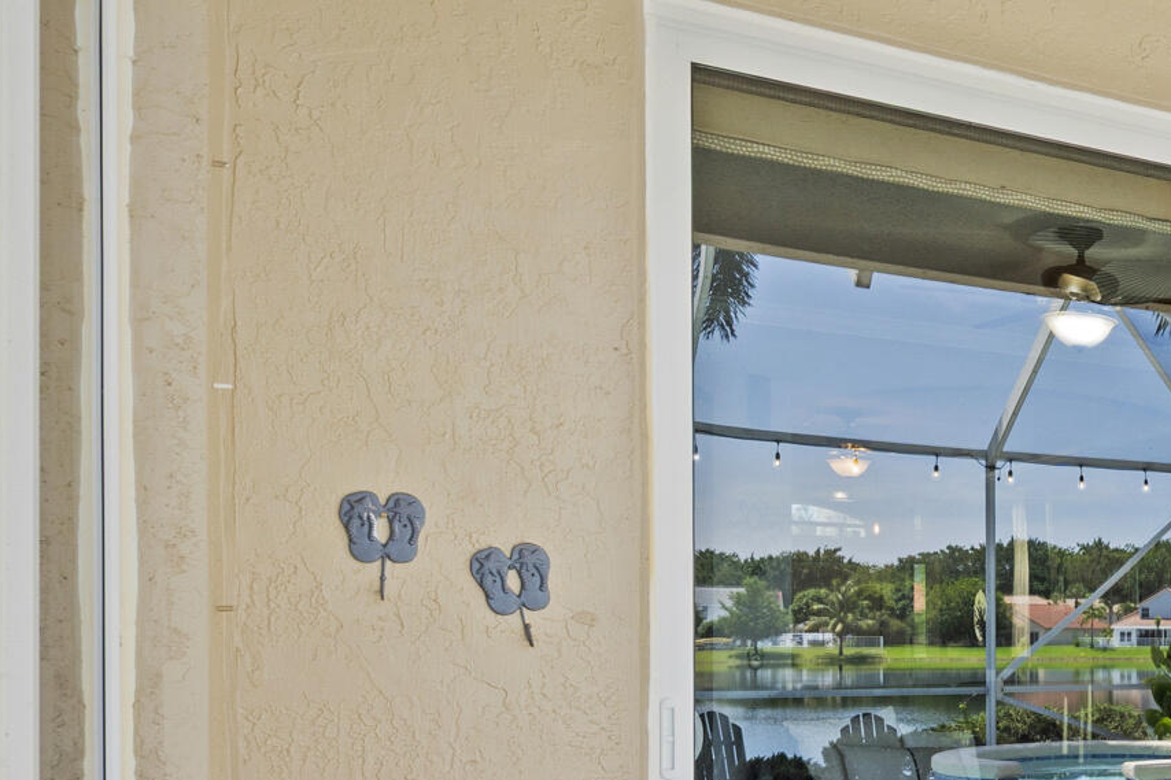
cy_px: 682
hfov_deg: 34.8
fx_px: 1333
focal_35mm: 41
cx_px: 1486
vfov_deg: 31.3
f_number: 9
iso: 250
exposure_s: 1/25
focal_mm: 14
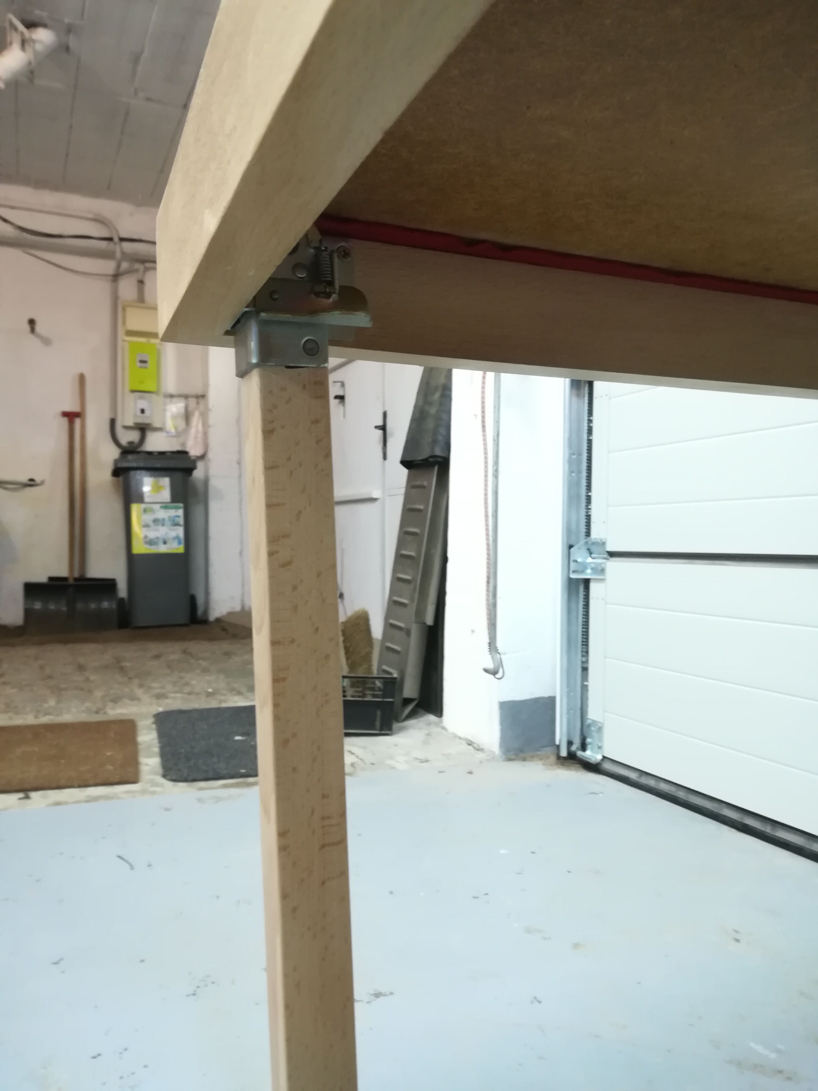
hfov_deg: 53.1
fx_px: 819
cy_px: 546
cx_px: 409
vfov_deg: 67.3
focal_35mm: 26
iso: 400
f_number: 2.2
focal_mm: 3.83
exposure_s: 1/25
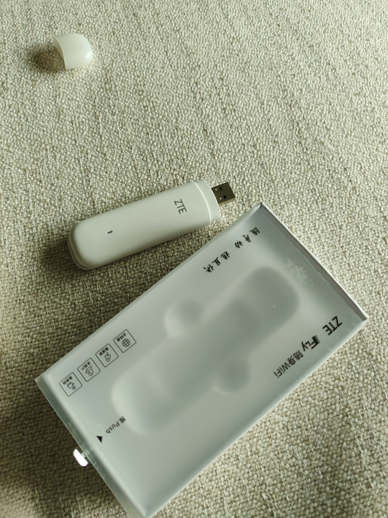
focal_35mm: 27
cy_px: 259
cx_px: 194
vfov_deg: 65.3
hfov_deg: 51.4
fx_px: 404
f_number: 1.95
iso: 400
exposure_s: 1/50
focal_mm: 5.52
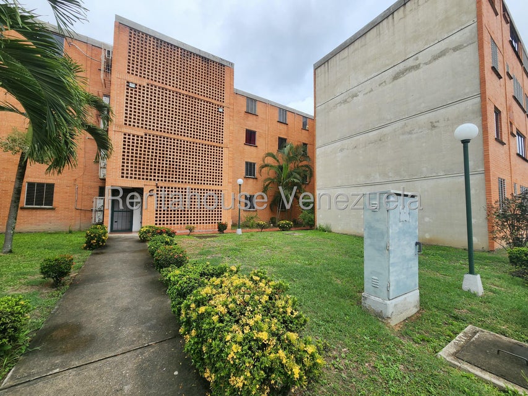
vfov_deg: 89.9
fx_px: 198
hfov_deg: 106.2
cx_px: 264
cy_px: 198
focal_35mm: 13
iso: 50
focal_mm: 2.2
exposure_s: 1/1728
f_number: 2.2
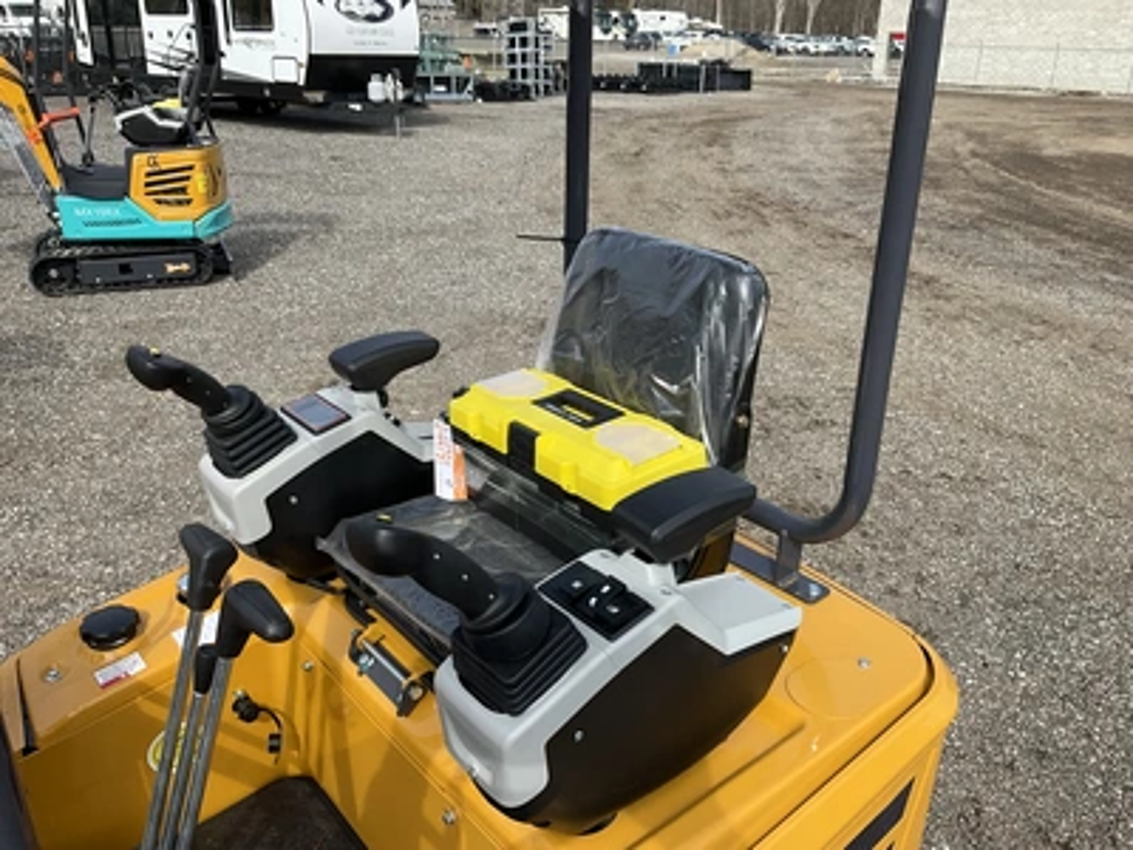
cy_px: 425
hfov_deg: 61.7
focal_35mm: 29
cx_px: 566
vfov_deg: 48.2
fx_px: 949
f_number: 1.8
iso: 25
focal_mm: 3
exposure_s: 1/1451
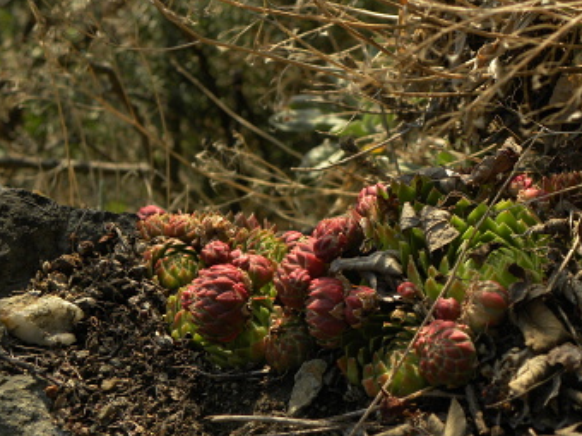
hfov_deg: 18.5
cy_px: 243
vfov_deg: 14.0
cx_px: 394
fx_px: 1782
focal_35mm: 106
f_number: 4.5
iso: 64
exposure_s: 1/250
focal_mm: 13.4
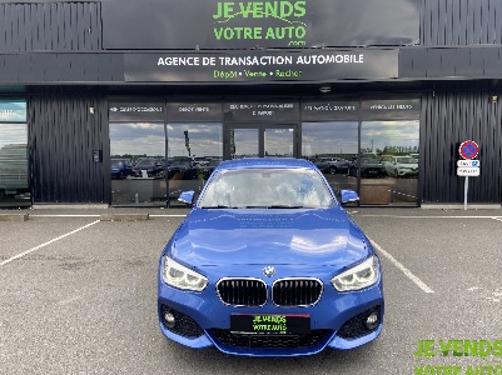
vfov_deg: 51.3
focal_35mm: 27
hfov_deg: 65.4
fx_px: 391
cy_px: 192
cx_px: 250
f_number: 1.8
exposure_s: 1/393
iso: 32
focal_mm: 4.25
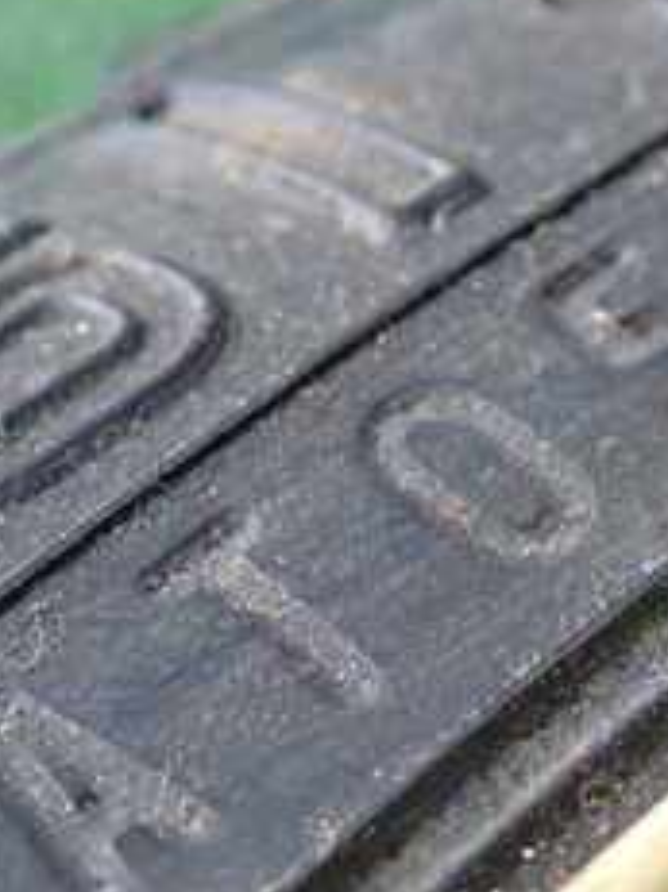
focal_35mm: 130
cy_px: 626
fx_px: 3348
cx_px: 390
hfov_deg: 11.4
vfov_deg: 15.1
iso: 640
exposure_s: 1/50
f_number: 3.2
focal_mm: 9.01
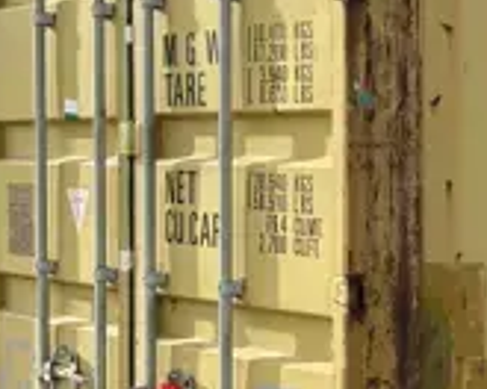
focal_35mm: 91
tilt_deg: +4.0
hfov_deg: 19.1
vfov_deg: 16.9
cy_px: 144
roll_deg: +0.3
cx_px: 667
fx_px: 1312
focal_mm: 6.86
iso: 80
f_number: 1.78
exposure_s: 1/3155
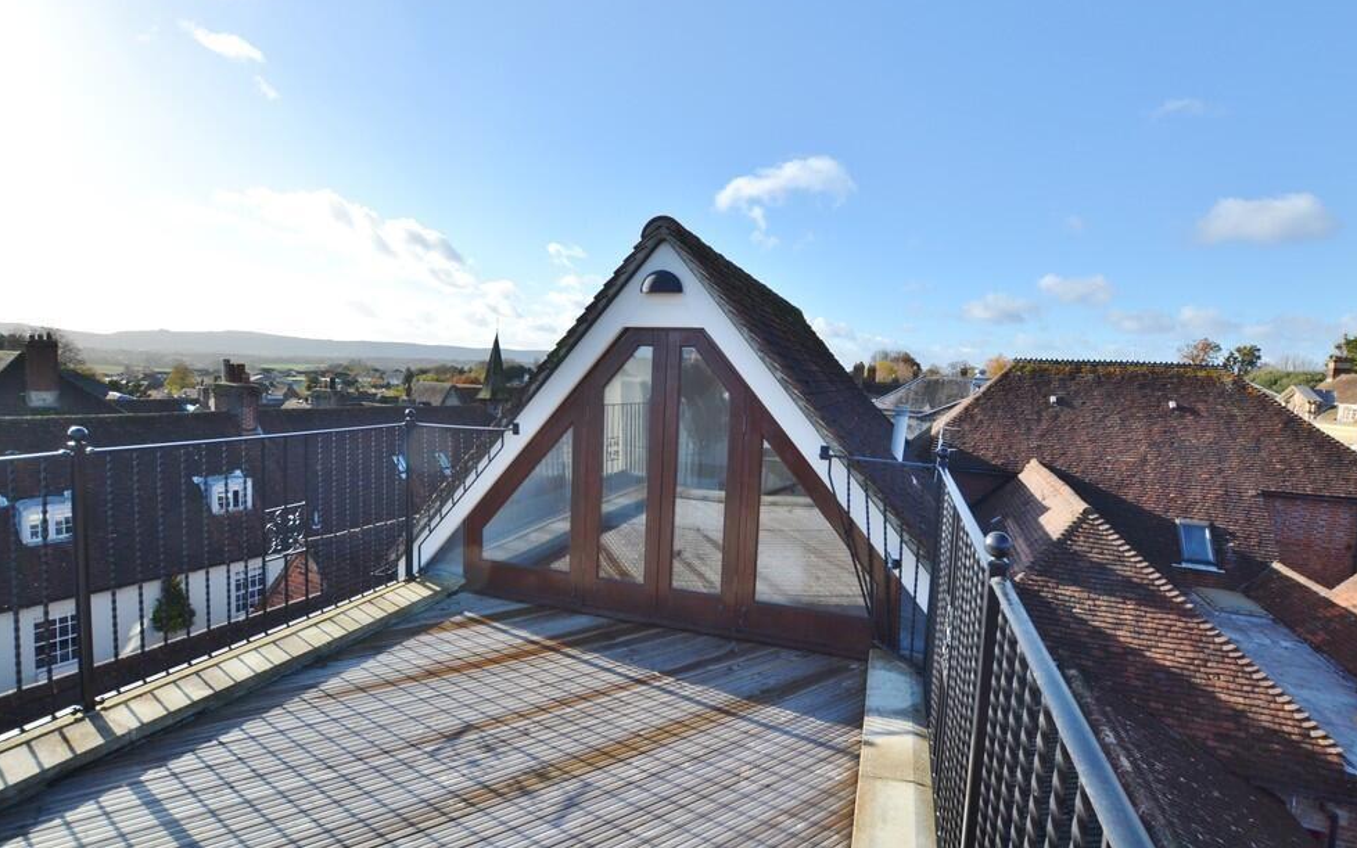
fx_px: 592
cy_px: 414
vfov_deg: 71.3
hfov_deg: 97.8
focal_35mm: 16
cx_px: 682
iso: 100
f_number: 7.1
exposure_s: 1/200
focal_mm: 10
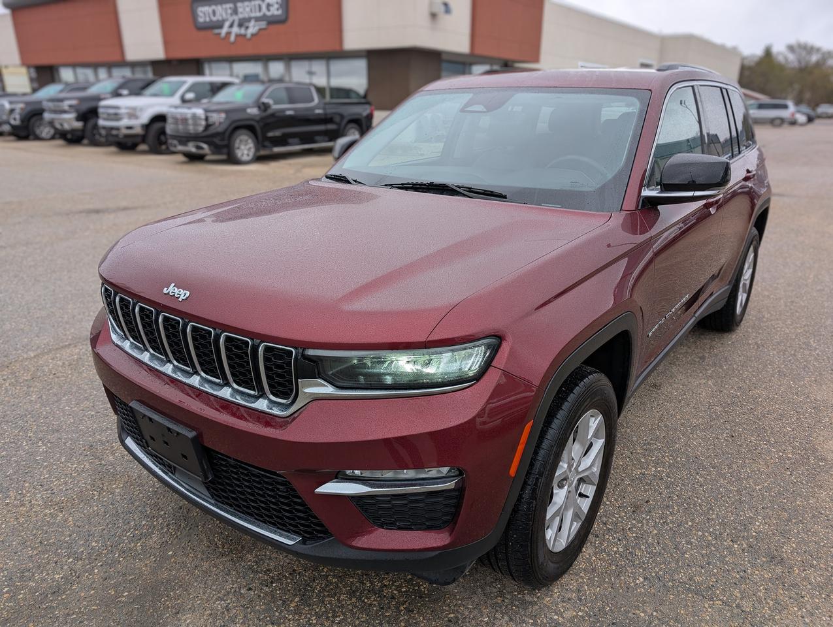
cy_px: 314
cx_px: 416
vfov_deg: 56.9
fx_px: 578
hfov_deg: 71.5
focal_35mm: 24
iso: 20
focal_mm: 6.9
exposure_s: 1/154
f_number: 1.68
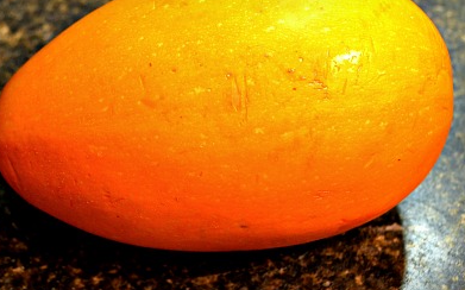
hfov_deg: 33.5
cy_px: 124
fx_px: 773
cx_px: 225
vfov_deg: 21.3
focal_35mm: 61
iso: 2200
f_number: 4.2
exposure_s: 1/15
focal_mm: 26
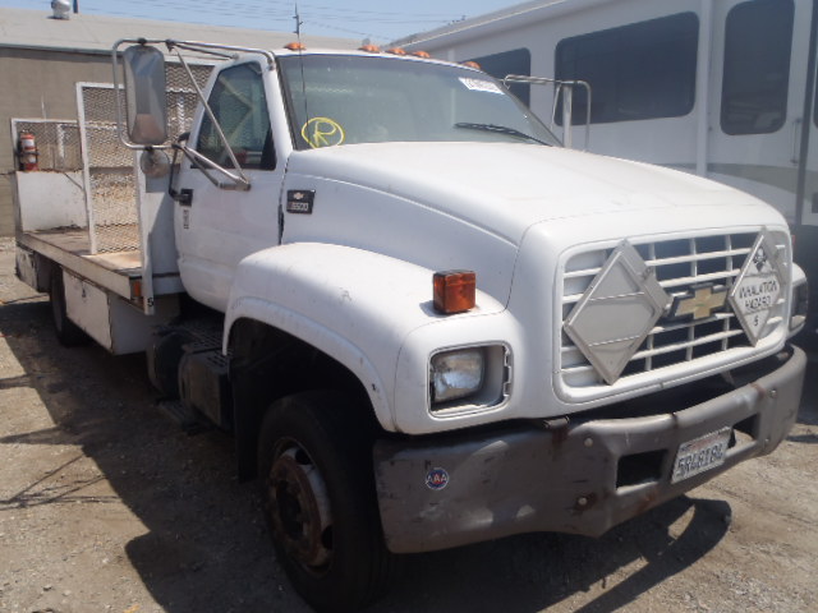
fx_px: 662
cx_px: 409
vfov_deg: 49.7
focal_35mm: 28
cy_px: 306
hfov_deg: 63.4
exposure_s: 1/800
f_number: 4.5
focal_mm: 5
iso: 80
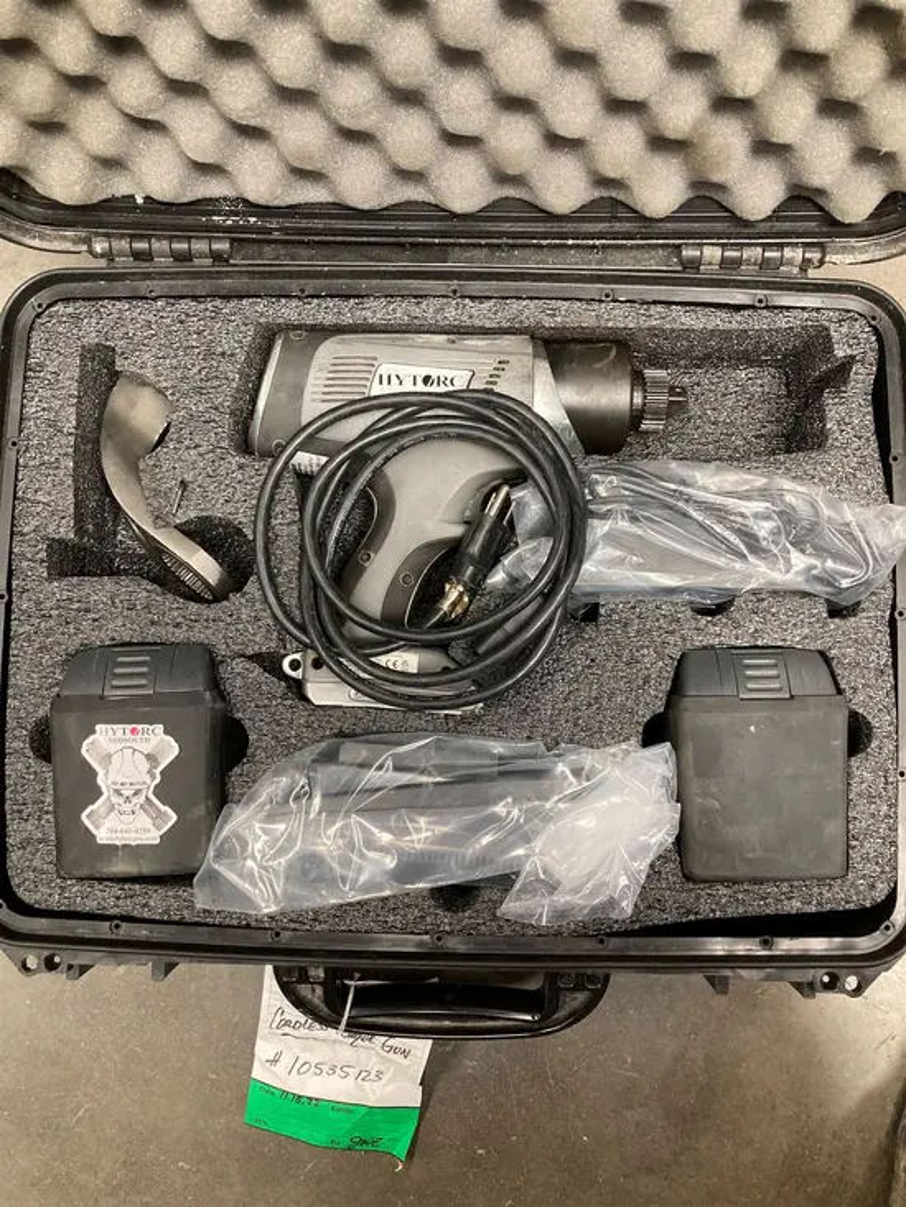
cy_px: 604
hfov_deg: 49.8
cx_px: 453
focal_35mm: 28
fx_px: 977
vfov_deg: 63.4
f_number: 1.8
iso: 250
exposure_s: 1/60
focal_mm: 3.99
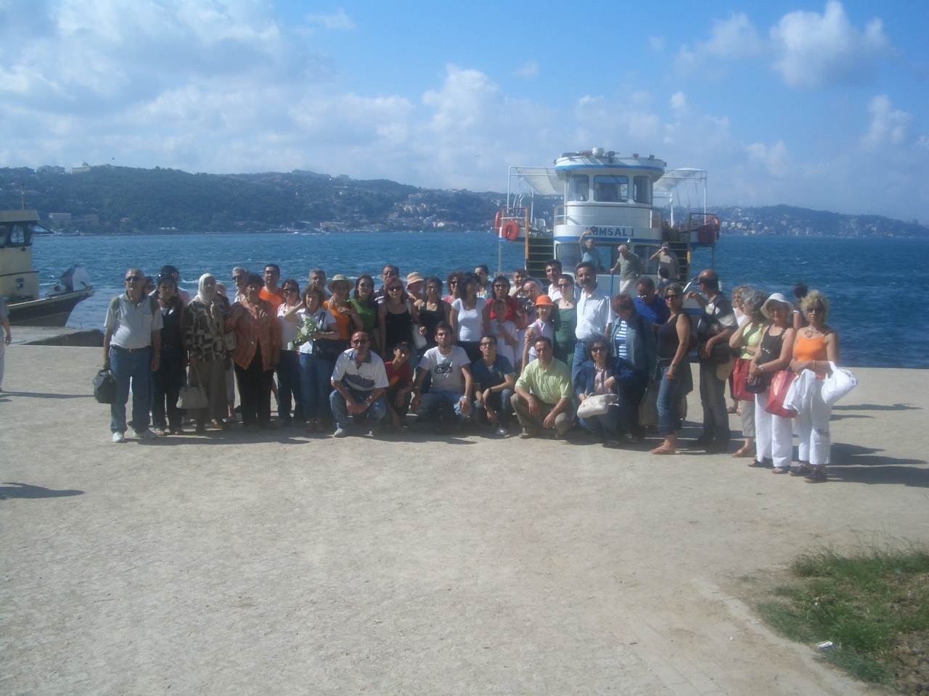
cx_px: 464
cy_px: 348
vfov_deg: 40.7
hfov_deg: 52.6
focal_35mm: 35
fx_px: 939
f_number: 4.3
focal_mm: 5.8
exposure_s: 1/800
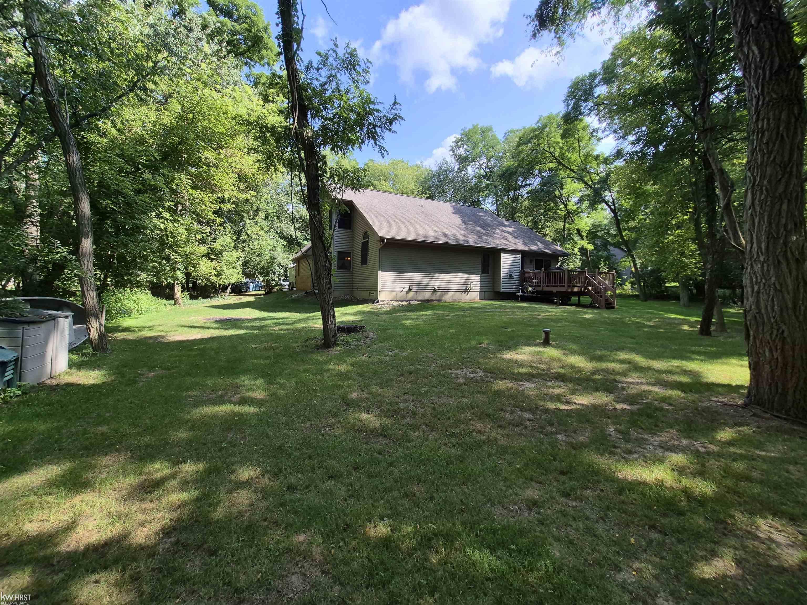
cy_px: 302
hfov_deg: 106.2
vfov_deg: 89.9
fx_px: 303
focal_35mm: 13
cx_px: 404
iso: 40
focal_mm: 1.74
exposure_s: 1/668
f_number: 2.2
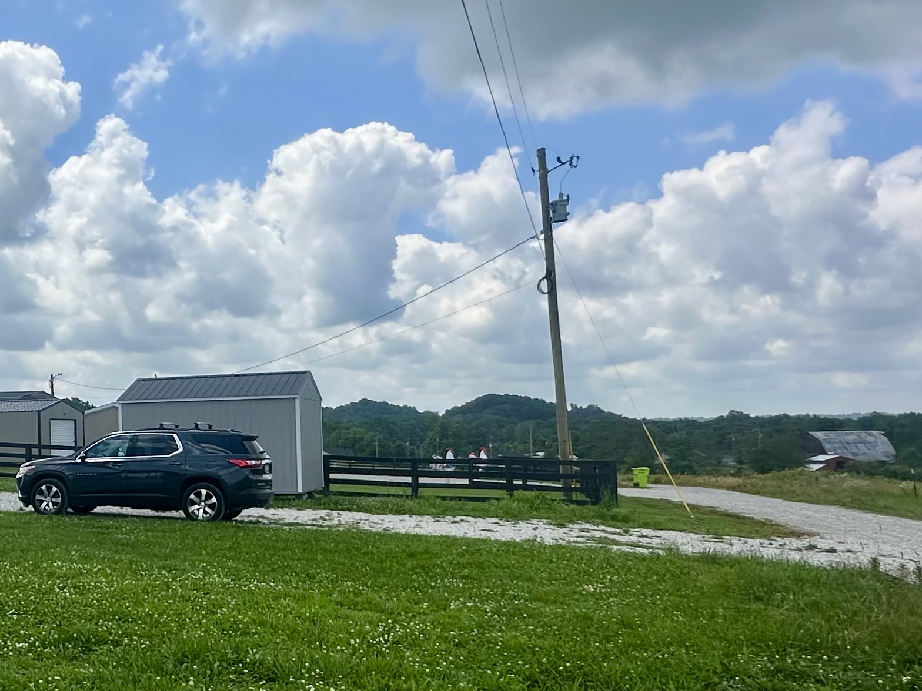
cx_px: 48
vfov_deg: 39.6
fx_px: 959
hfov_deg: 45.2
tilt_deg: +4.4
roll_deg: +1.8
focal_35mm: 36
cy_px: 390
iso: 50
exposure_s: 1/3861
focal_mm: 2.22
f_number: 2.2
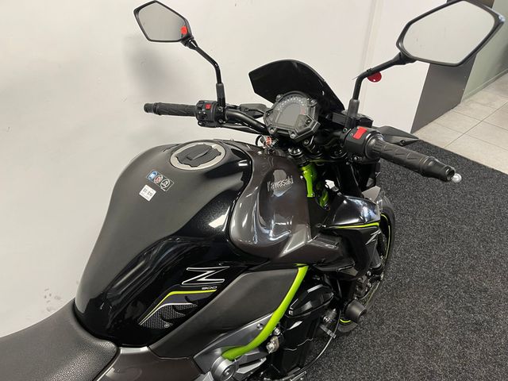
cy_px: 190
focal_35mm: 26
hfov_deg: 67.3
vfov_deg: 53.1
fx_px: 382
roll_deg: +0.3
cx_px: 254
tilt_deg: -37.7
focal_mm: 5.1
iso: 125
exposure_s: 1/50
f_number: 1.6
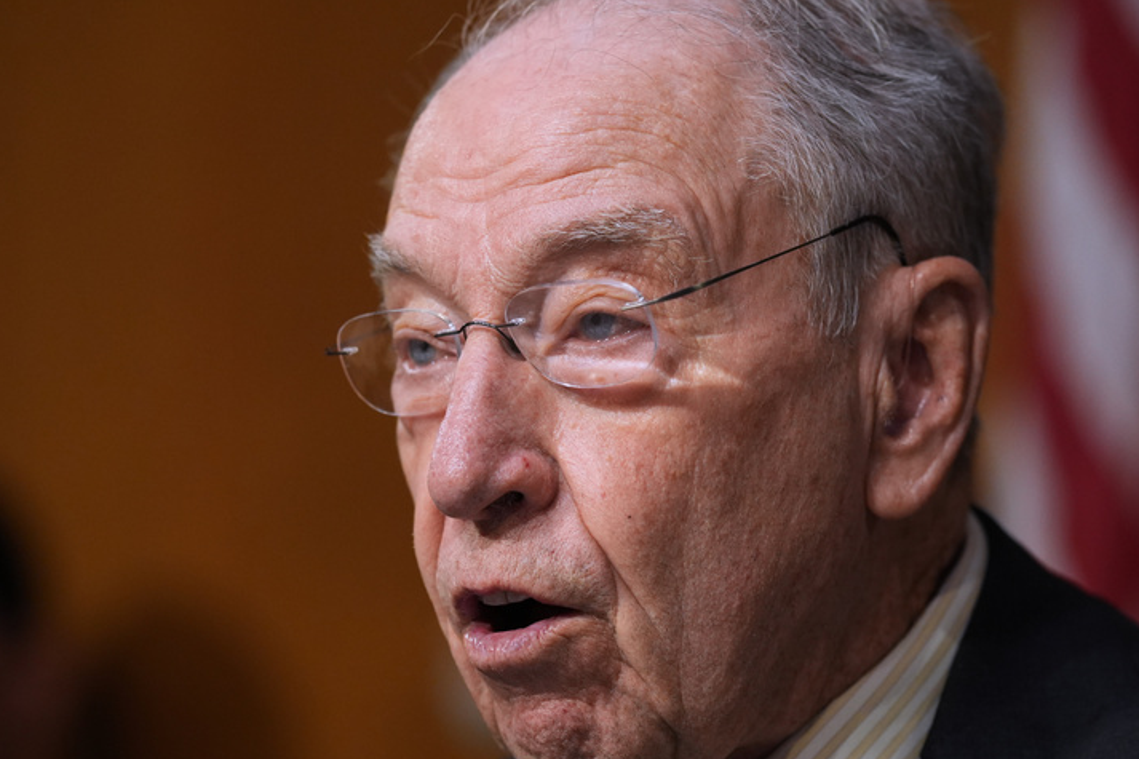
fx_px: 6136
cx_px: 669
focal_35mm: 194
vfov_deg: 7.1
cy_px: 442
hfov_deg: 10.6
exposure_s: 1/400
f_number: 2.8
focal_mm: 135
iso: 2500
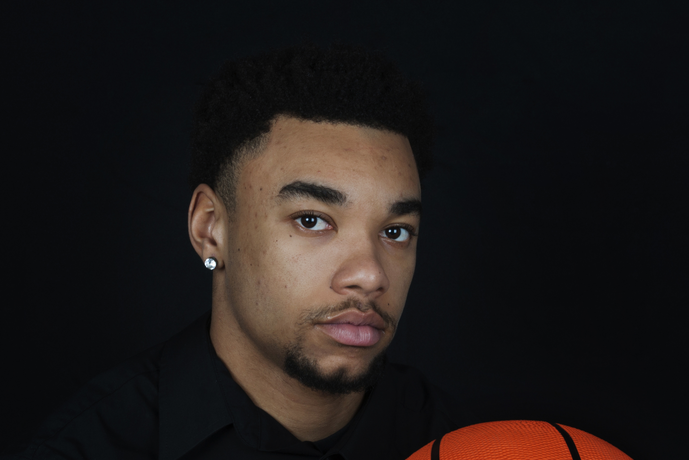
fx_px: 1416
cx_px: 387
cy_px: 340
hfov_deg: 27.3
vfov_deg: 18.3
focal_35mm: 74
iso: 200
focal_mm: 40
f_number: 13
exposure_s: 1/60
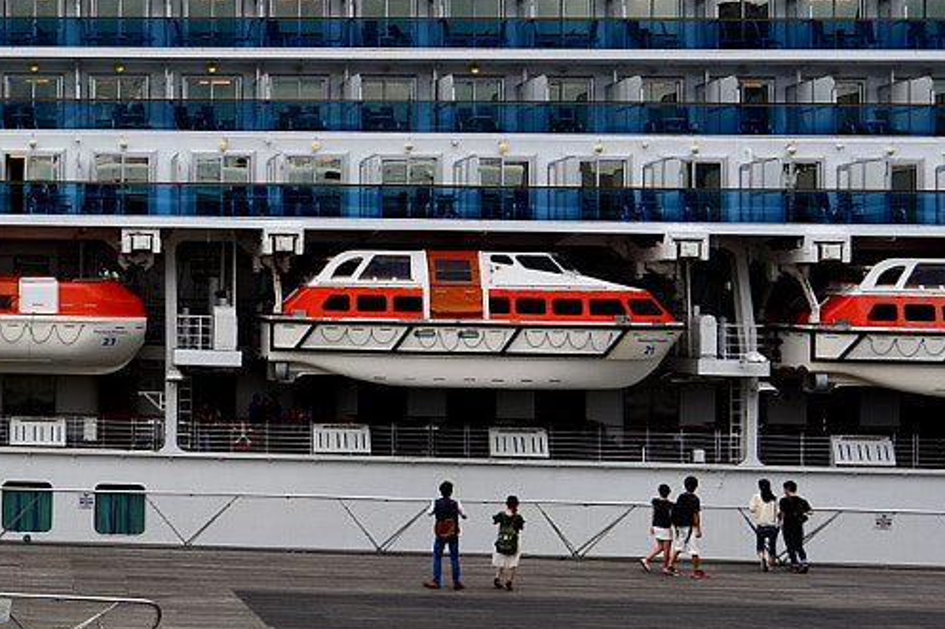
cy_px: 236
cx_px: -84
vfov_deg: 23.3
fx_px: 1522
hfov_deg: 30.9
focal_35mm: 58
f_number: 8
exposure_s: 1/250
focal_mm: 18
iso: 100
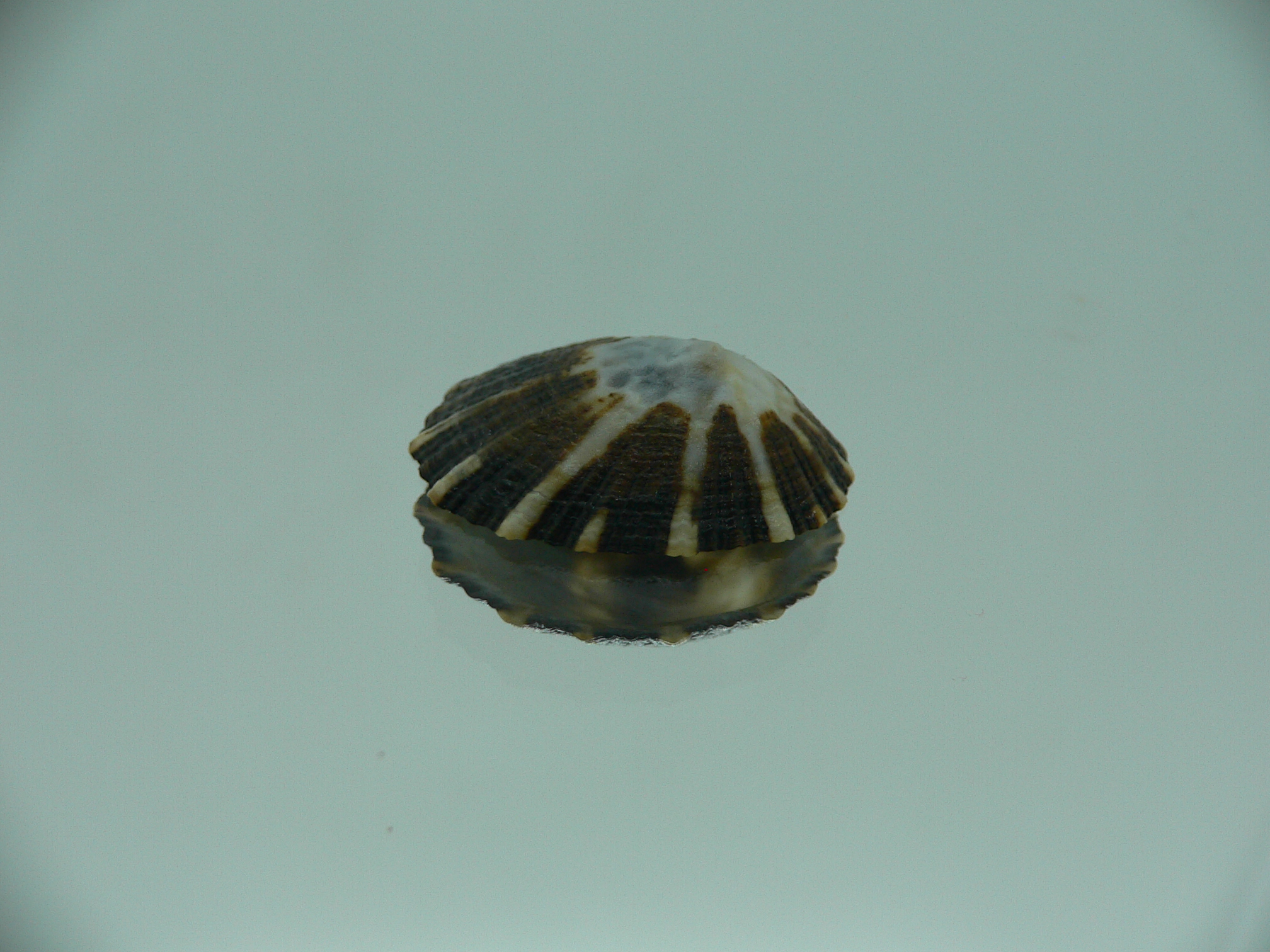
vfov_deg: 40.7
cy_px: 476
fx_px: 1284
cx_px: 635
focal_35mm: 35
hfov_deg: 52.6
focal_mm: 4.6
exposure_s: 1/60
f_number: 2.8
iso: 80
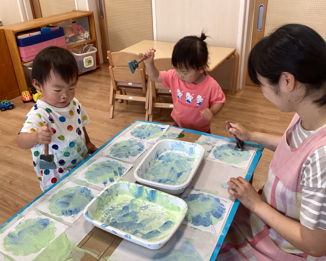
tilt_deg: -29.8
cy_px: 129
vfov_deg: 44.5
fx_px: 318
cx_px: 163
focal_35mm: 33
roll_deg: +1.0
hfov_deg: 54.2
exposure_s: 1/60
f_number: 2.4
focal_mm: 3.3
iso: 125
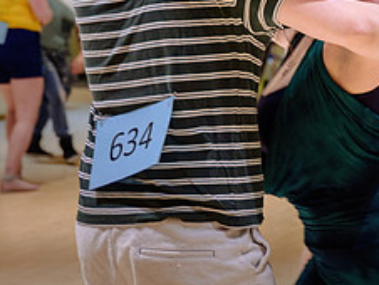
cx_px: 433
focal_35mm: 121
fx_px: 1326
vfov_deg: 12.2
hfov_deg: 15.7
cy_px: 88
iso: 1600
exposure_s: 1/125
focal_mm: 45
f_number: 2.8
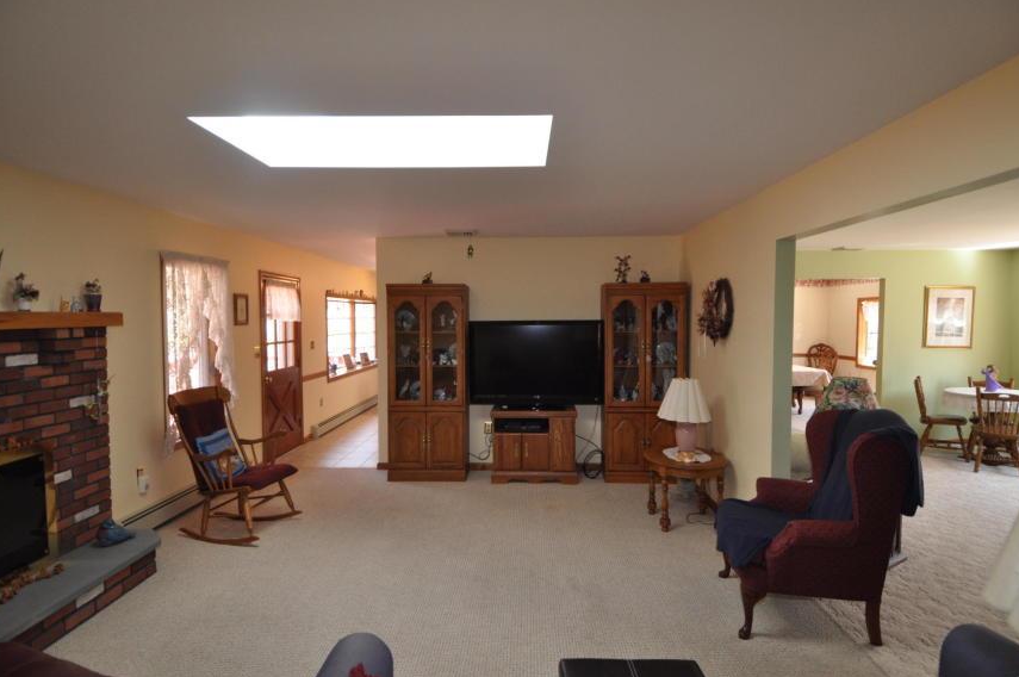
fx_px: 537
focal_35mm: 19
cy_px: 352
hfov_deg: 87.0
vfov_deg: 64.4
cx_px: 513
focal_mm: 12
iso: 720
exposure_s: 1/60
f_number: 4
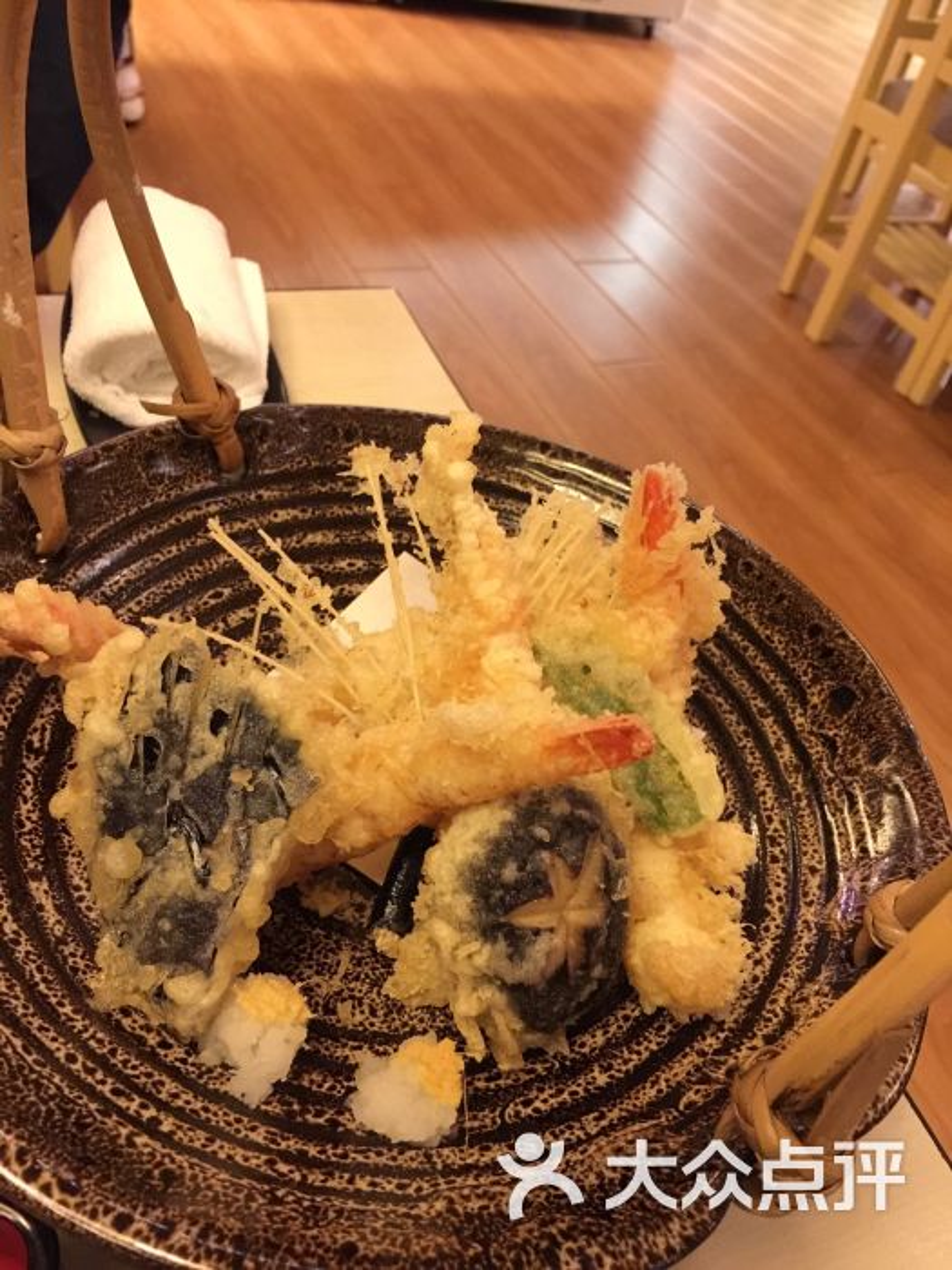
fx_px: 1063
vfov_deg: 61.7
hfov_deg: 48.2
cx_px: 476
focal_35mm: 29
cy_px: 635
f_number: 2.2
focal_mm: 4.15
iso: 200
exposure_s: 1/8
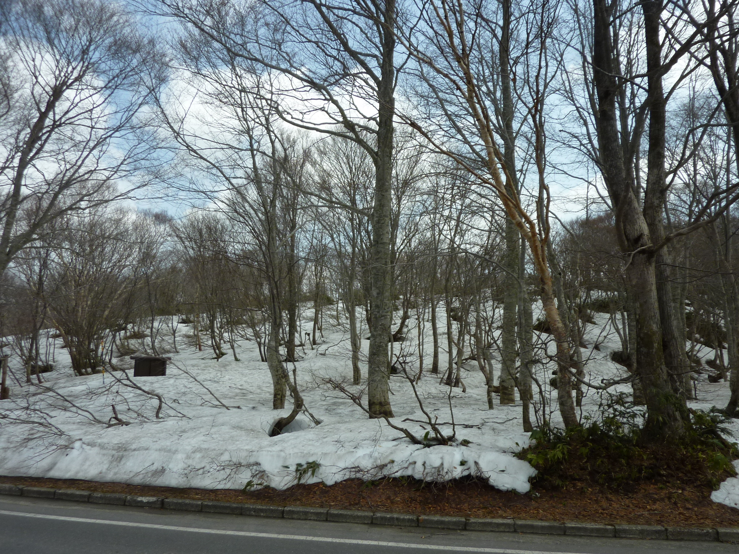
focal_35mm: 25
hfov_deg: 69.4
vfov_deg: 54.9
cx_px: 370
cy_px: 277
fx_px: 534
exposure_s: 1/400
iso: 80
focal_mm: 4.1
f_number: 4.5
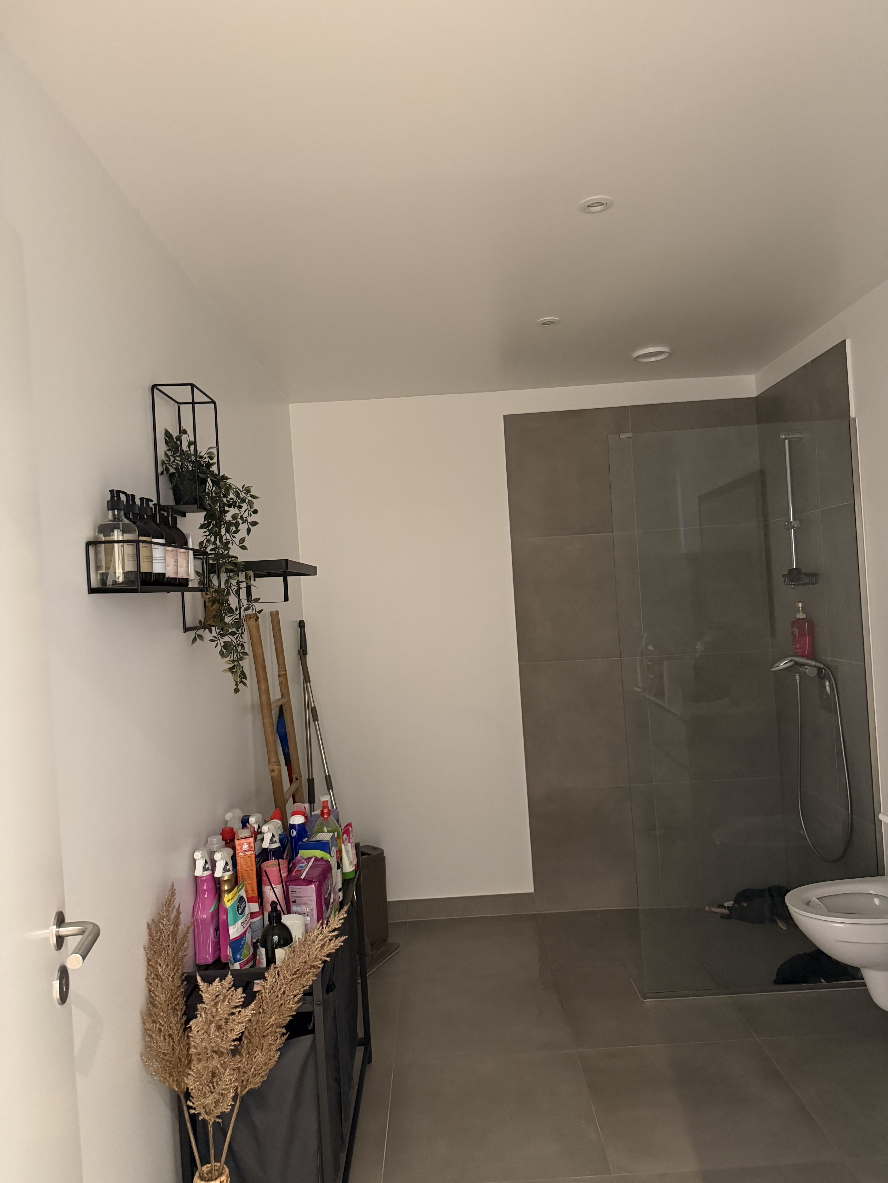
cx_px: 444
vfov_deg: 71.6
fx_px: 821
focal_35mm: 24
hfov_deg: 56.8
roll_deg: +3.2
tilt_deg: -0.6
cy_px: 592
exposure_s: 1/33
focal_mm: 6.76
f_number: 1.78
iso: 1000
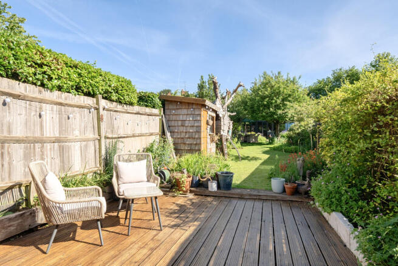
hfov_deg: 86.9
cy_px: 133
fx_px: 210
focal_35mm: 19
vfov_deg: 64.6
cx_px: 199
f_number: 8
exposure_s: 1/1000
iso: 400
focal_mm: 13
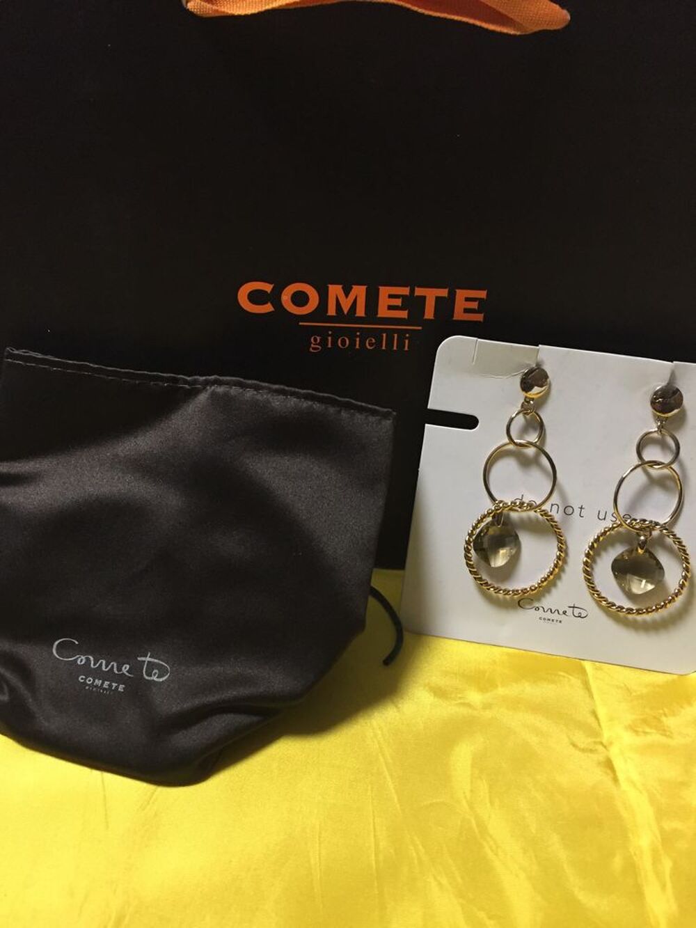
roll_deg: -1.3
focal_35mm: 29
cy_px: 464
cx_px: 348
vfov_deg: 61.7
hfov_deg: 48.2
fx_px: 777
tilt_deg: -36.5
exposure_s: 1/33
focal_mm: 4.15
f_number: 2.2
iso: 320
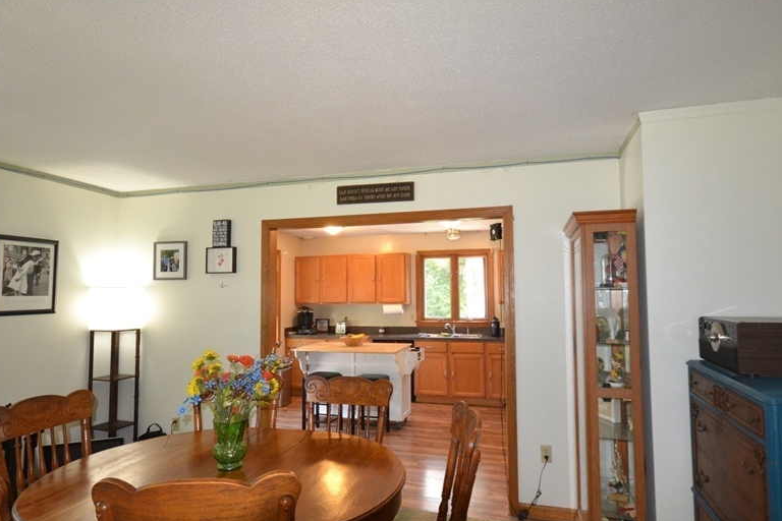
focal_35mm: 20
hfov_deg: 84.0
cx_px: 395
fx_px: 434
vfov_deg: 61.9
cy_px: 269
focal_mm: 10
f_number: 4
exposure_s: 1/60
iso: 1400
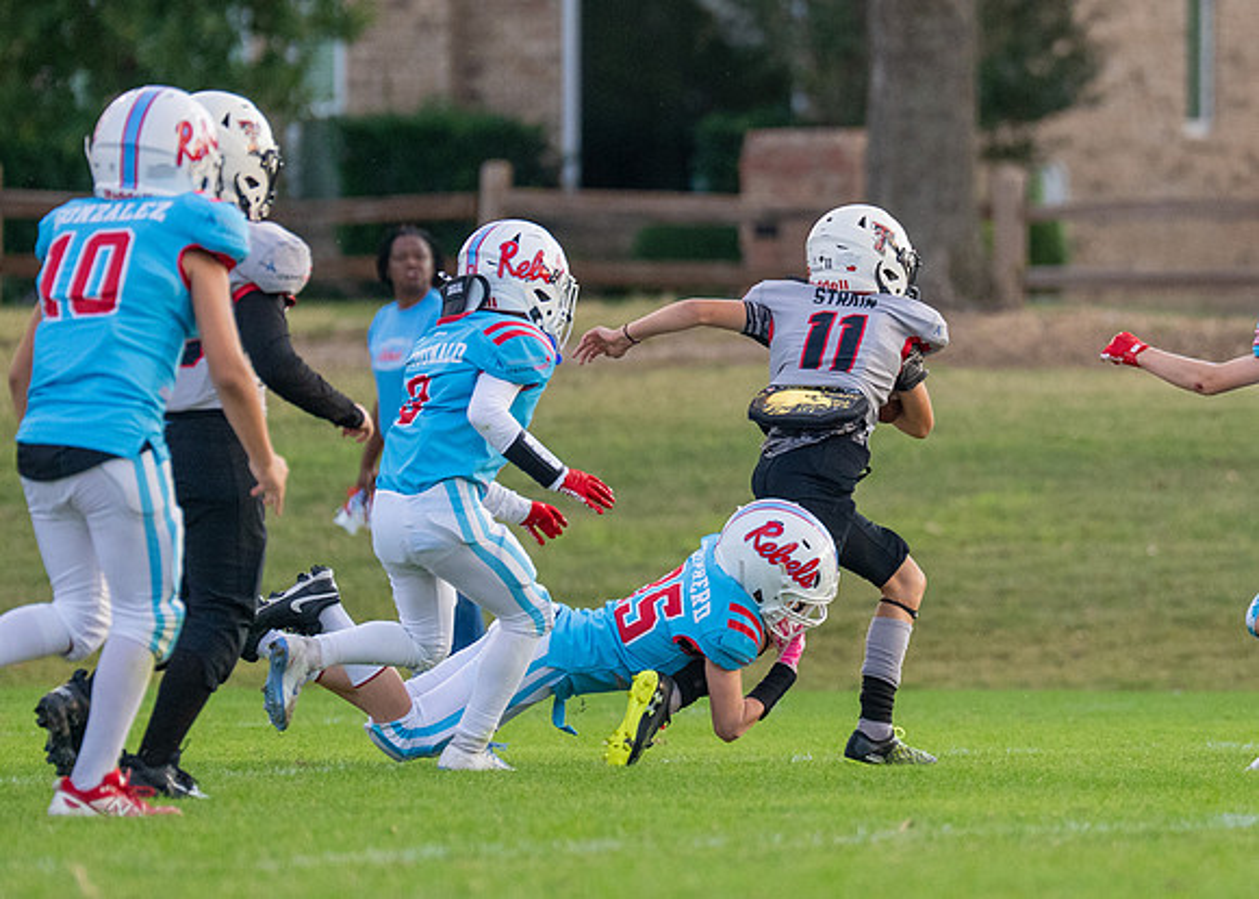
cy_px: 337
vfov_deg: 2.9
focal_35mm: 490
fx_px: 17526
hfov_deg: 4.1
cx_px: 843
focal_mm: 200
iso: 1000
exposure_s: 1/1600
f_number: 2.8
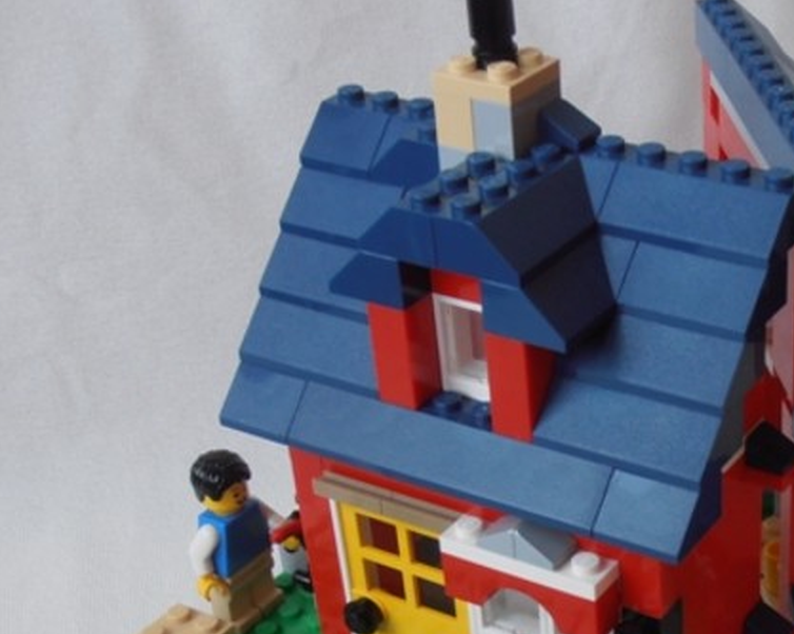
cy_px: 576
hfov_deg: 24.0
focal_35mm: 78
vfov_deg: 19.3
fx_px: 1832
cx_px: 674
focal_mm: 6.61
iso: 80
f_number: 3.9
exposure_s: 1/50
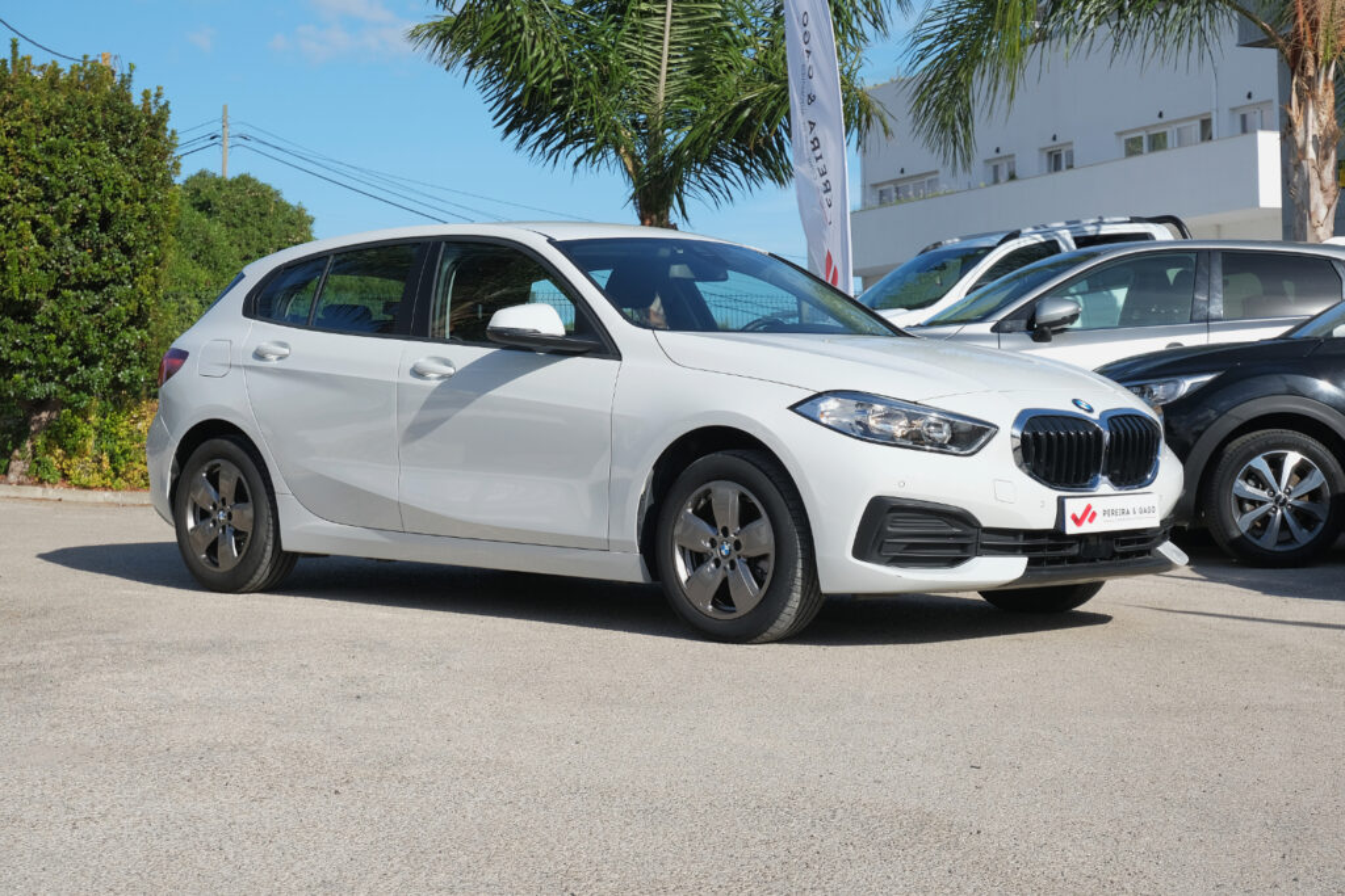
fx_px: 2541
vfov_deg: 20.0
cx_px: 672
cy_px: 448
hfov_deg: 29.7
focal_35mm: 68
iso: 160
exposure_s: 1/250
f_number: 9
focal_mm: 45
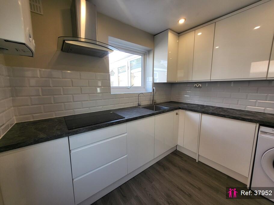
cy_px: 102
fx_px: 103
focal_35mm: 13
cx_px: 137
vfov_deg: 89.9
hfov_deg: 106.2
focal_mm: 1.74
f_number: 2.2
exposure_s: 1/100
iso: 50
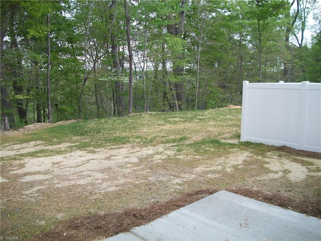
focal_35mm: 32
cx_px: 160
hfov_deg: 56.8
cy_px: 120
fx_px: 297
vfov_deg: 44.2
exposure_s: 1/125
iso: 80
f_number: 2.9
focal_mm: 5.7
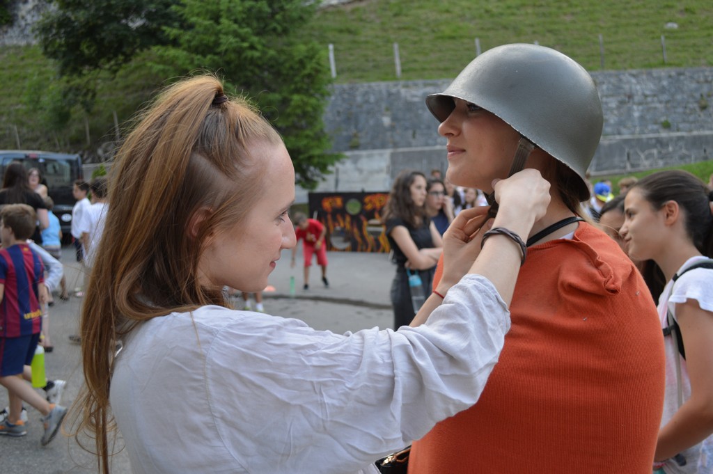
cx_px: 356
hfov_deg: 57.3
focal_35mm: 33
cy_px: 237
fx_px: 653
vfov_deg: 39.9
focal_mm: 22
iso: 180
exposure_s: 1/125
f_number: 4
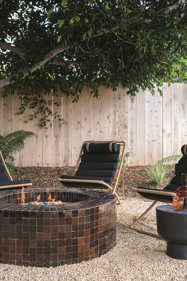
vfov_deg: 43.6
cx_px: 94
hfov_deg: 29.9
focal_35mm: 45
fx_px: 351
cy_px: 140
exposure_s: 1/50
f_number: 7.1
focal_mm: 45
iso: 160
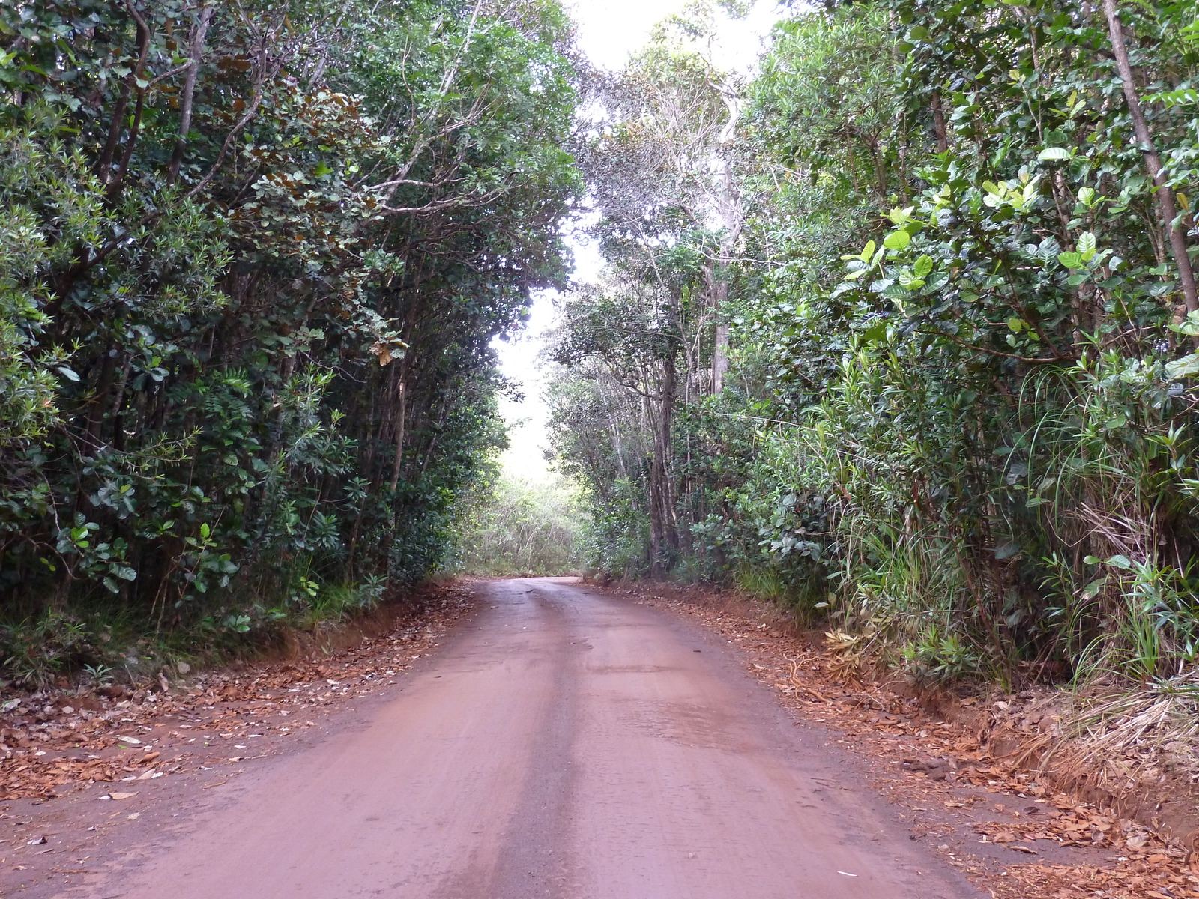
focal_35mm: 35
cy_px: 450
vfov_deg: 40.7
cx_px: 600
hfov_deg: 52.6
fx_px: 1212
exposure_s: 1/30
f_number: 3.5
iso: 200
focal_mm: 5.7
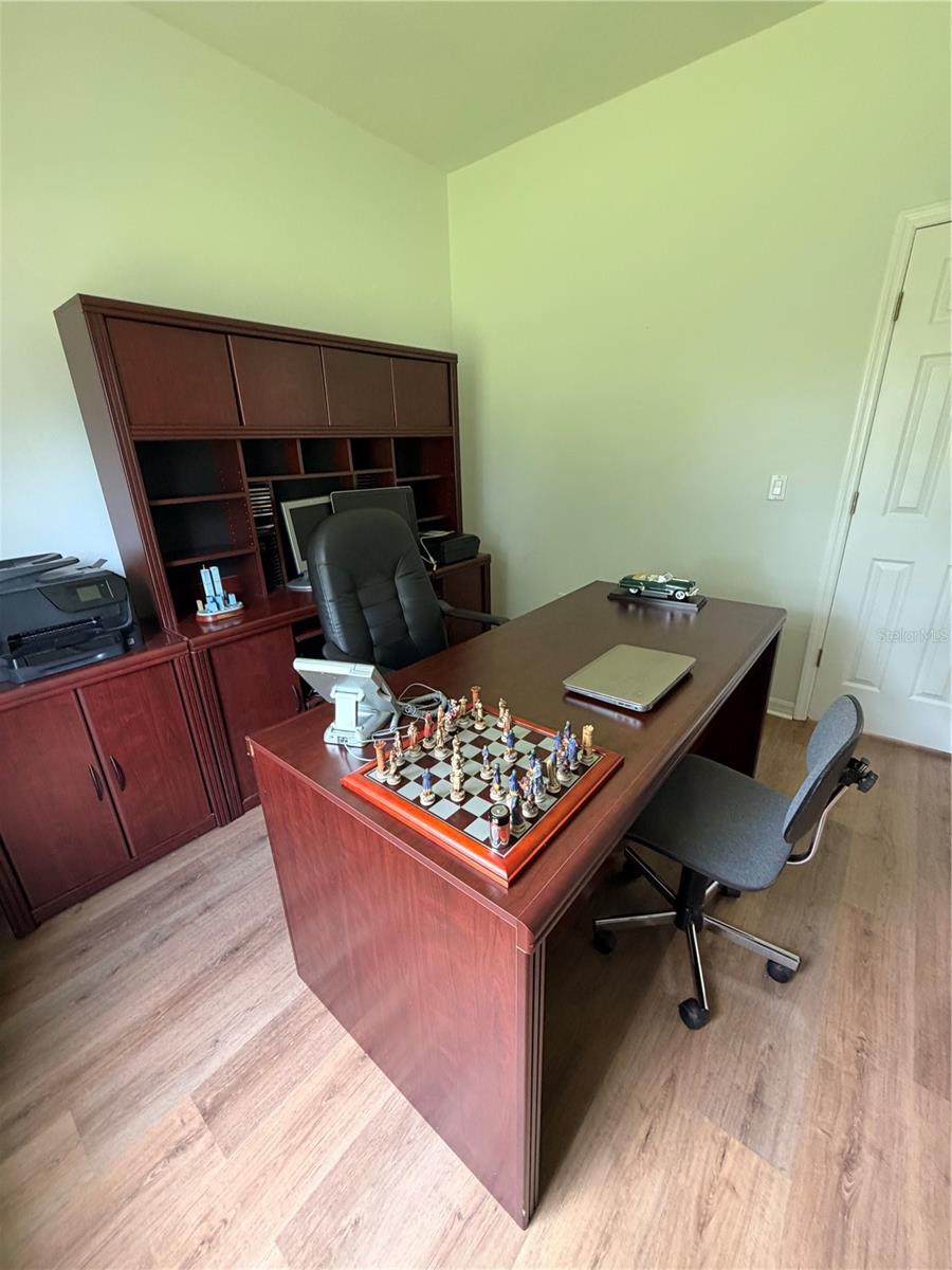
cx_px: 476
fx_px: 513
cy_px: 635
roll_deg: +1.7
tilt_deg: -22.0
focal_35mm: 14
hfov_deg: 85.7
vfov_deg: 102.1
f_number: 2.2
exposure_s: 1/108
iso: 320
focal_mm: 2.22
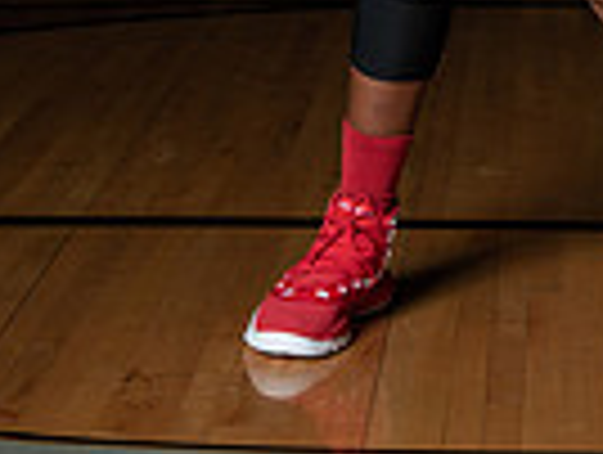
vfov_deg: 8.0
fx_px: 3089
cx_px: 621
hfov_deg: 11.0
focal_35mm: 177
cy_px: -521
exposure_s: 1/200
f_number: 14
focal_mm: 55
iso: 320
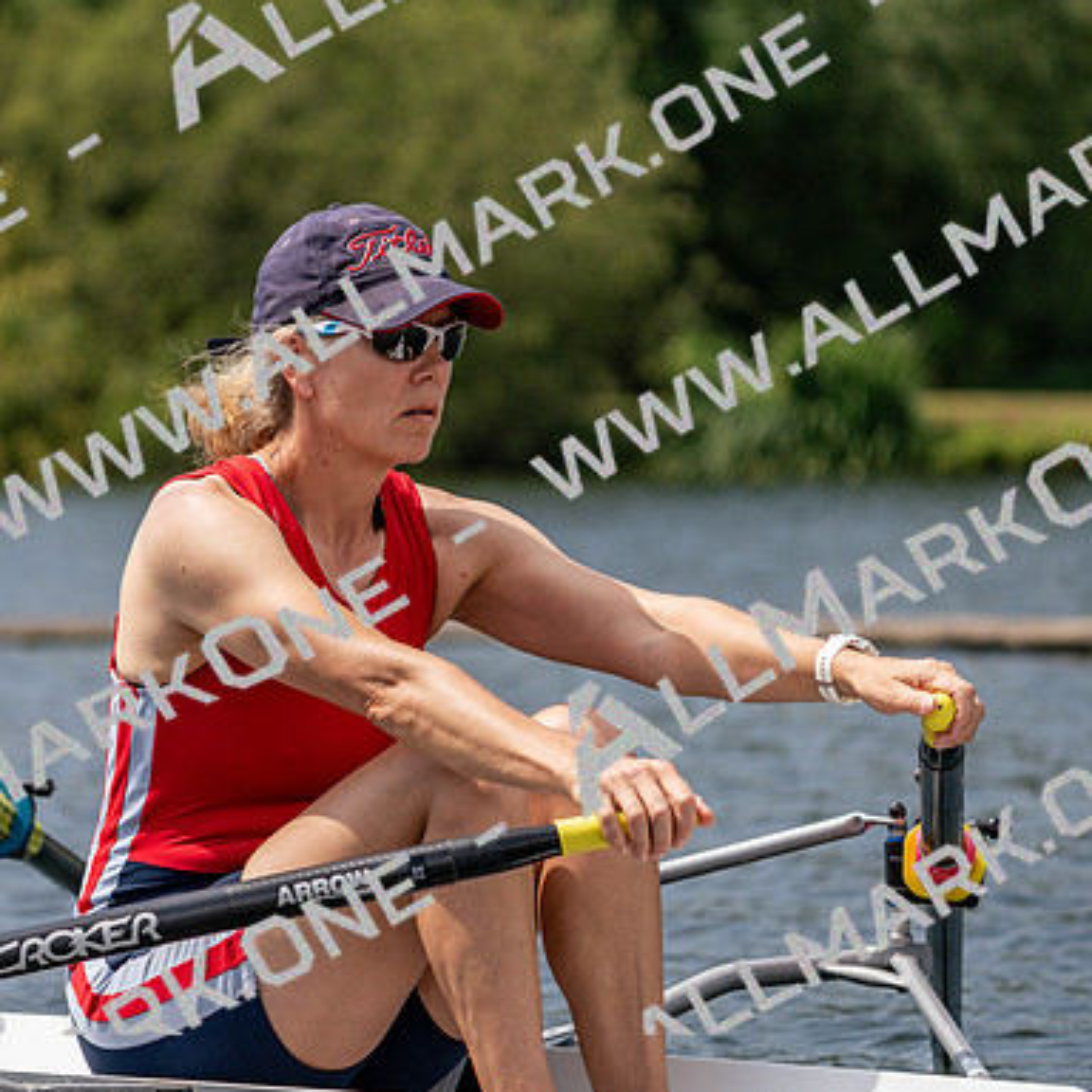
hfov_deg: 6.8
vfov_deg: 6.8
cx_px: 324
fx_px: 9172
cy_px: 547
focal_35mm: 257
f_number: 5.6
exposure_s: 1/1600
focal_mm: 200
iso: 200
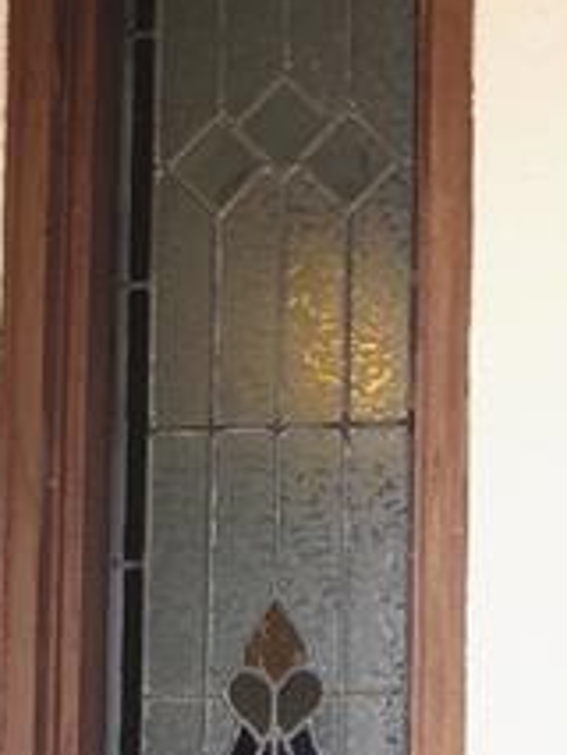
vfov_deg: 11.6
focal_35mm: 162
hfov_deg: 8.7
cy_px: 1170
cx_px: 1125
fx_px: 3534
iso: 12
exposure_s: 1/137
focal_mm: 6.4
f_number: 1.8
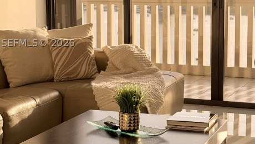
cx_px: 160
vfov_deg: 13.3
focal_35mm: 91
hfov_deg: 23.3
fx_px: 615
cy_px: 43
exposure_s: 1/2667
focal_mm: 6.76
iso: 64
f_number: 1.78
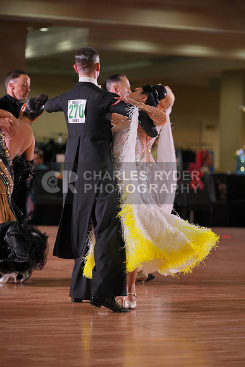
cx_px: 122
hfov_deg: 10.8
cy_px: 184
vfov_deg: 16.1
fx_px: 1296
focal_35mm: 127
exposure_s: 1/500
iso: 1000
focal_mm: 127
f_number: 2.8
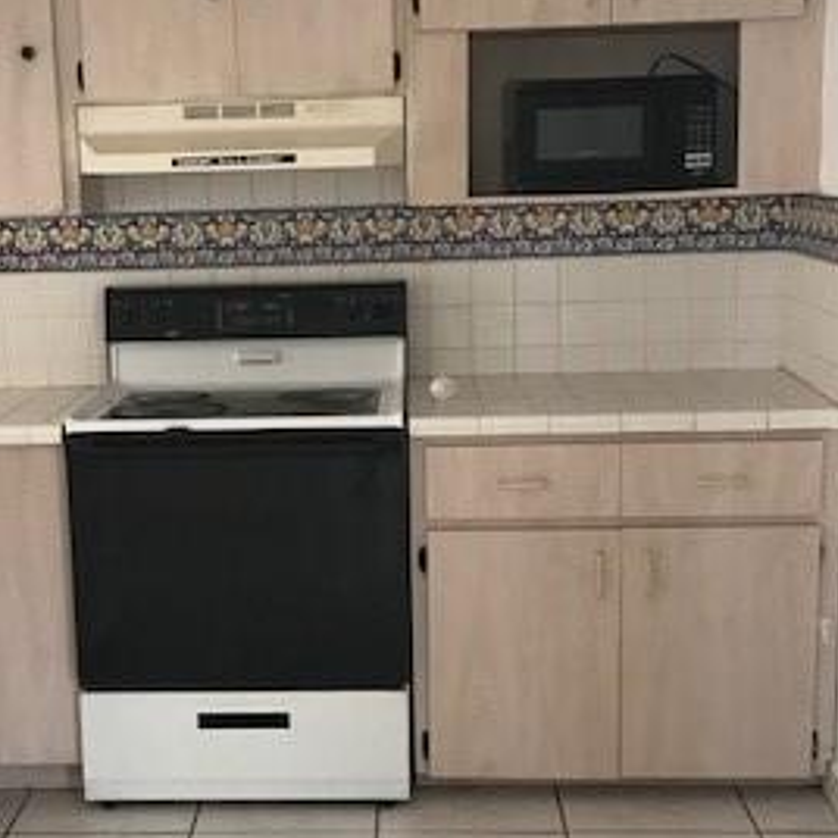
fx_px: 1616
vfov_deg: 29.0
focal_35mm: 59
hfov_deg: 28.9
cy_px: 472
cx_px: 297
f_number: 1.8
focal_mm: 3.99
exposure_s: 1/30
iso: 40
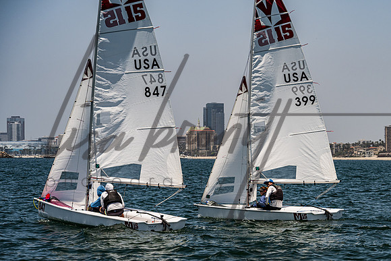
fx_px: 1780
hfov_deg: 12.5
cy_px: 157
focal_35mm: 164
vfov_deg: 8.4
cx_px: 246
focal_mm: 130
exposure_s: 1/2500
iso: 400
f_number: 8
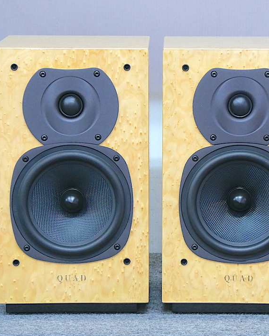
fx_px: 1631
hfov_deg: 9.4
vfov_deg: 11.8
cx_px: 155
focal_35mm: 164
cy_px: 168
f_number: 5.2
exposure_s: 1/3.2
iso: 200
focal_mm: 22.3
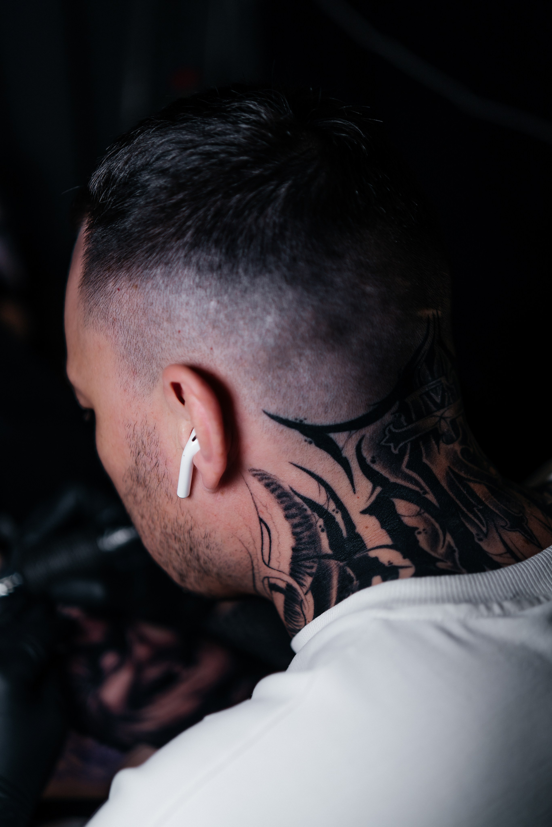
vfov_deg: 43.6
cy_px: 414
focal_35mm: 45
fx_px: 1035
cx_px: 276
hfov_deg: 29.9
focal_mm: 45
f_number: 1.8
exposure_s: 1/500
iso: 100
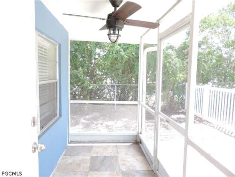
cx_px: 118
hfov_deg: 71.6
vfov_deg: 56.8
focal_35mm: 24
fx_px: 163
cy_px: 88
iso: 80
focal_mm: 4.3
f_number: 3
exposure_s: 1/30
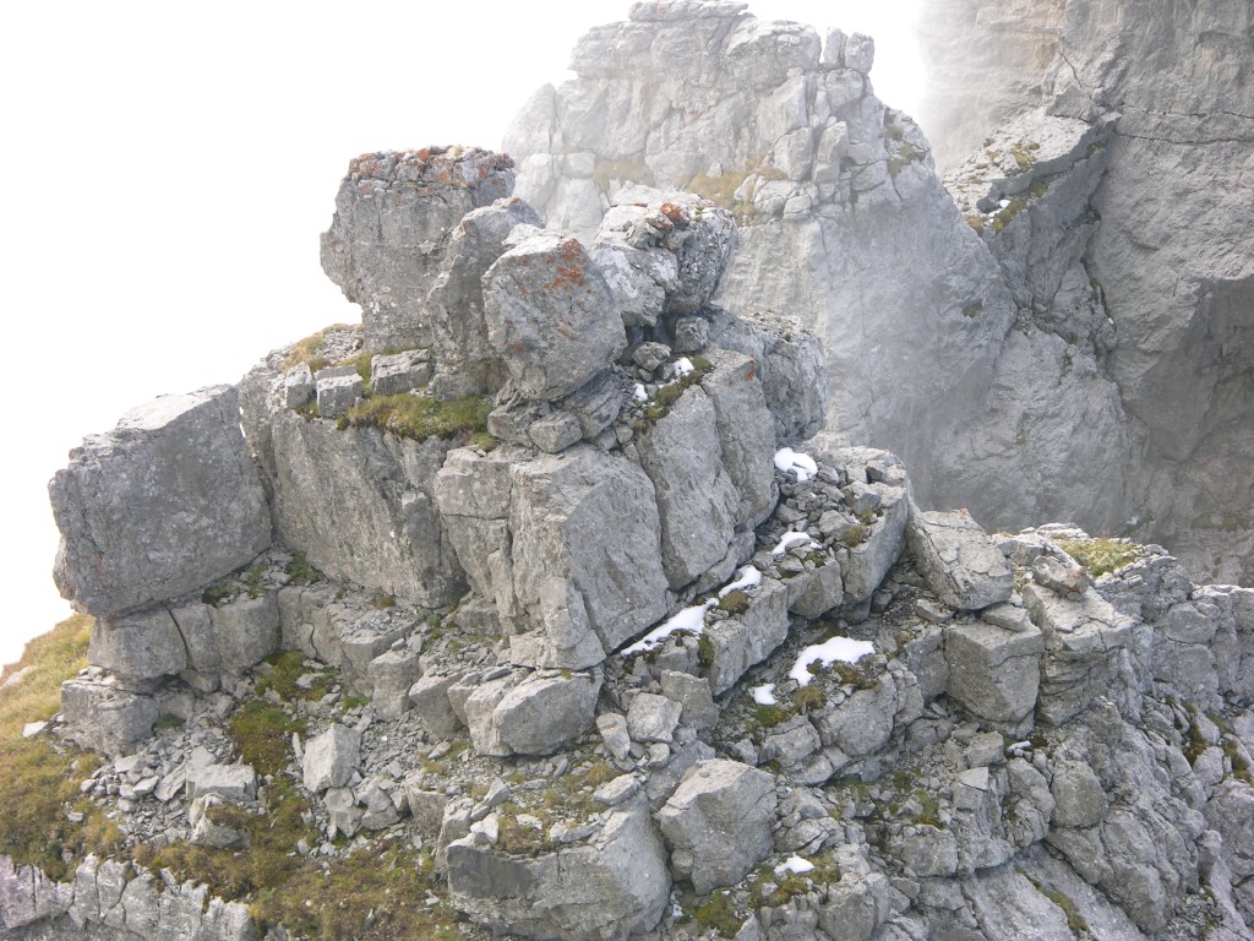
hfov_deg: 16.4
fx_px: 4347
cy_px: 470
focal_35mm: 120
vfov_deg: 12.3
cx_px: 627
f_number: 3.7
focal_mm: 29.5
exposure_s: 1/133
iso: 50
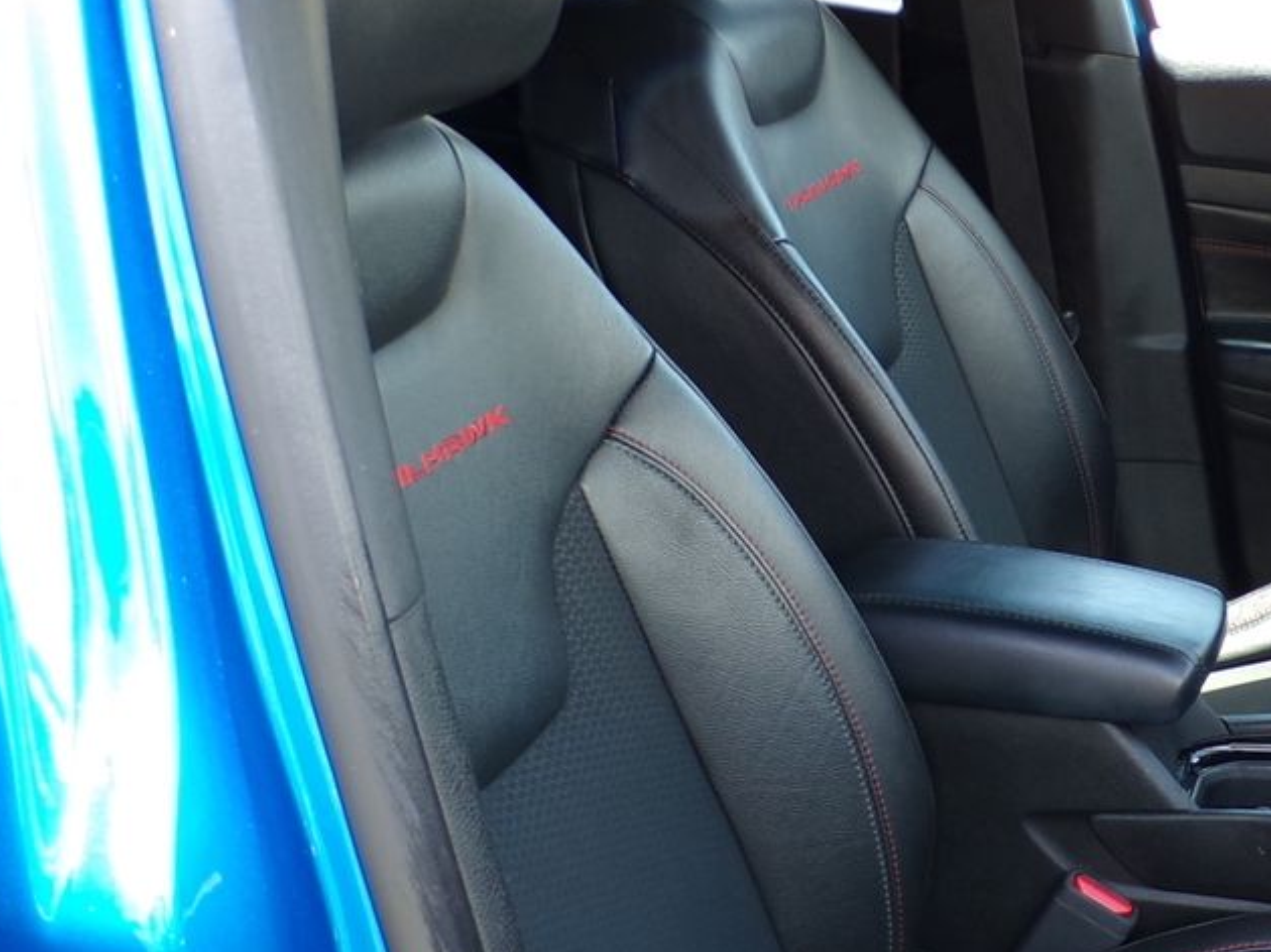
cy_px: 702
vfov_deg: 23.8
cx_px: 1551
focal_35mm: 61
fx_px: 2239
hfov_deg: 27.6
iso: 100
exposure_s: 1/75
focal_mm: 4.3
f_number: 3
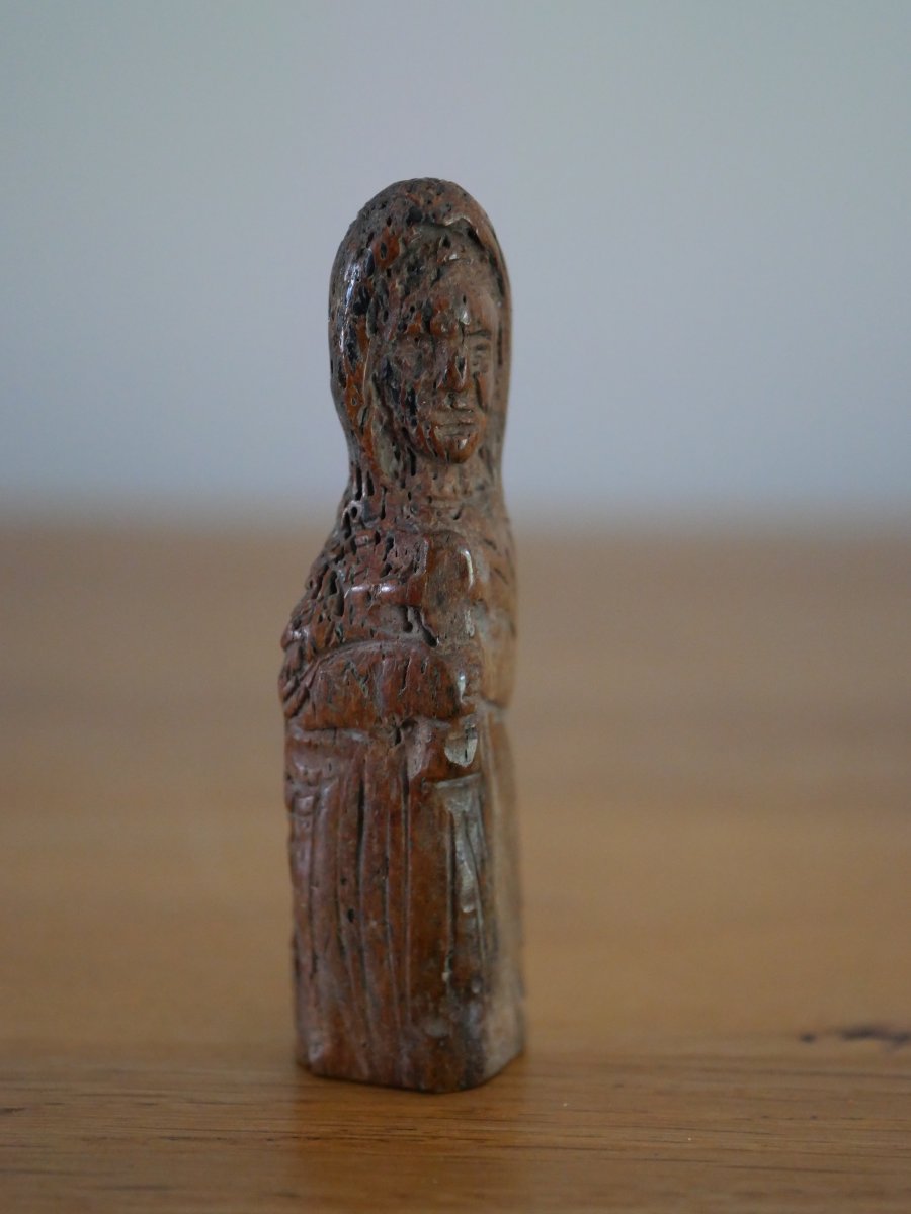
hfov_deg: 24.4
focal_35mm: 60
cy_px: 607
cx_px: 456
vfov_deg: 32.2
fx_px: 2105
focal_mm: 30
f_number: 2.8
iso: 3200
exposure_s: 1/40
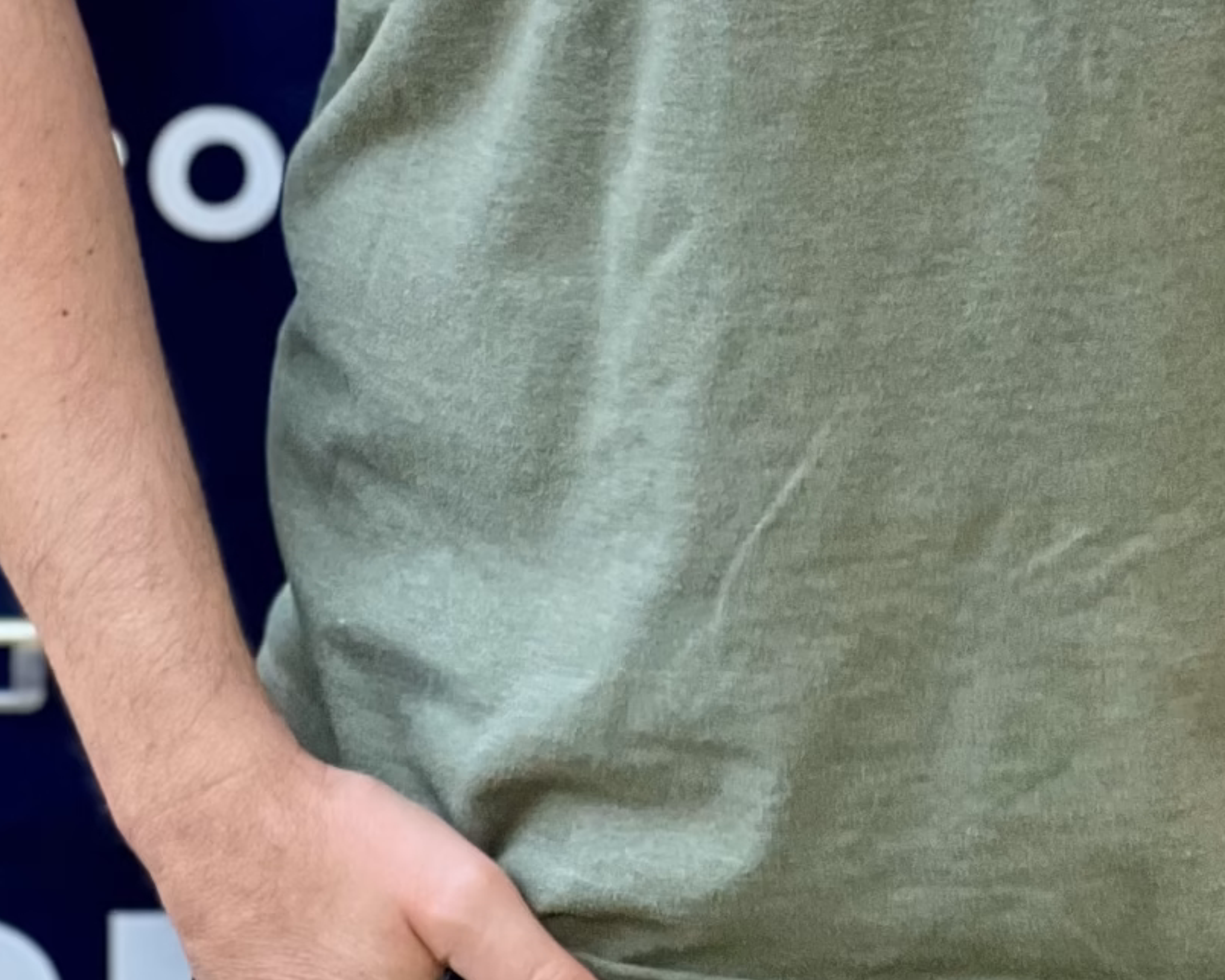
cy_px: -767
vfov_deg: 6.3
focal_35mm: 239
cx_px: 942
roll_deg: -0.9
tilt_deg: -6.9
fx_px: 8665
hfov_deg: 8.1
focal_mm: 9
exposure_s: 1/121
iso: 80
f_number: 2.8
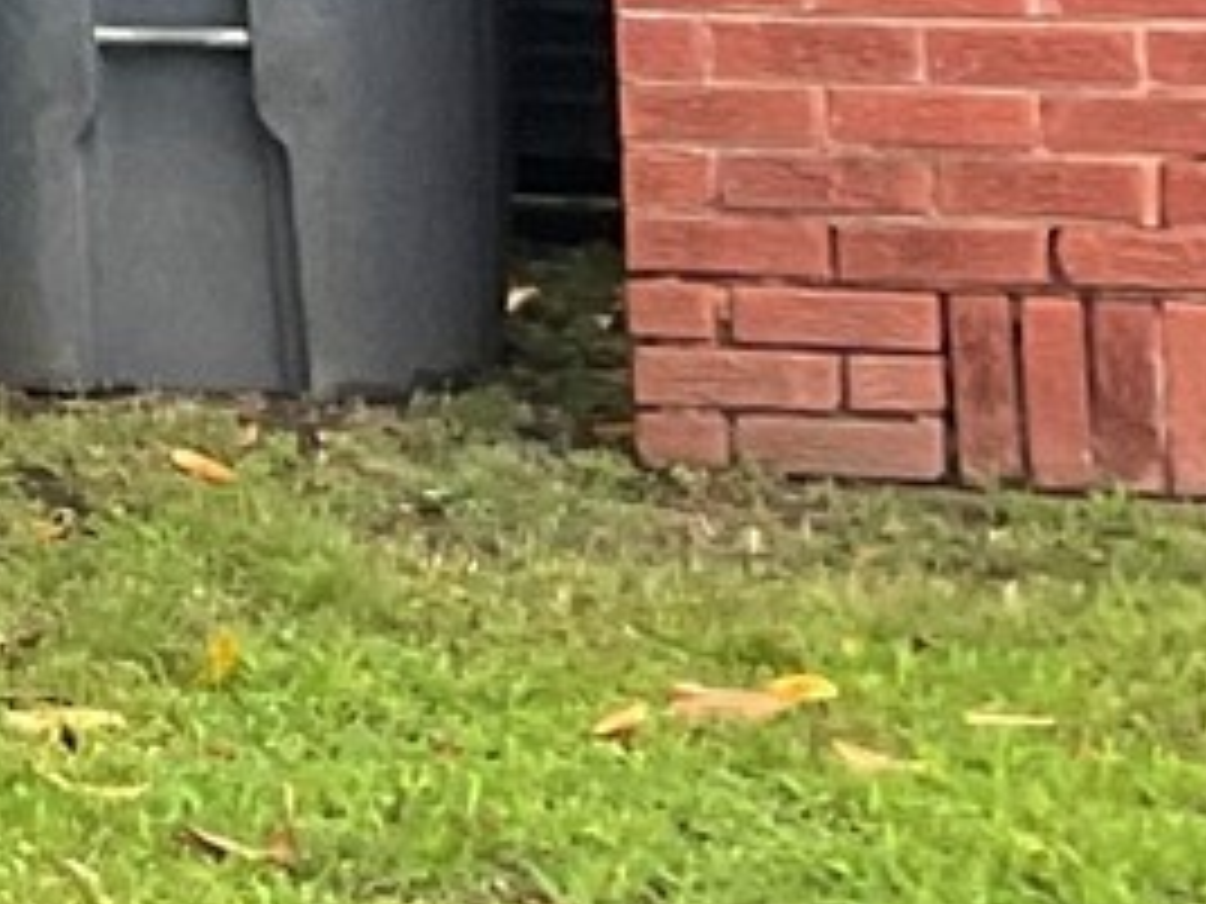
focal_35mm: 208
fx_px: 7247
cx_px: -2844
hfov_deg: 7.8
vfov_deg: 6.9
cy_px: -823
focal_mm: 3
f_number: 1.8
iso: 40
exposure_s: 1/122
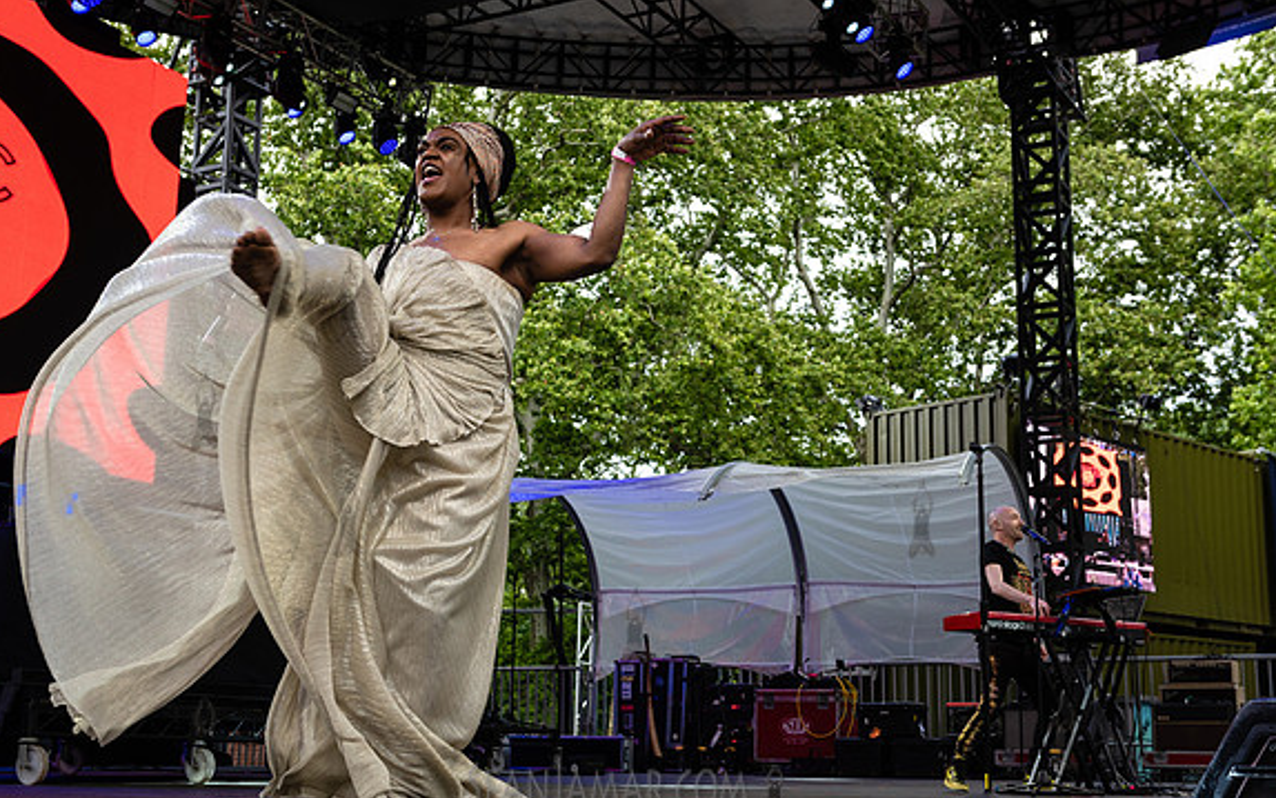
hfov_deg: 41.8
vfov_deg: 26.9
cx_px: 646
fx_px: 1670
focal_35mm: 48
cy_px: 410
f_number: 4.5
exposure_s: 1/500
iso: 640
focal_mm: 45
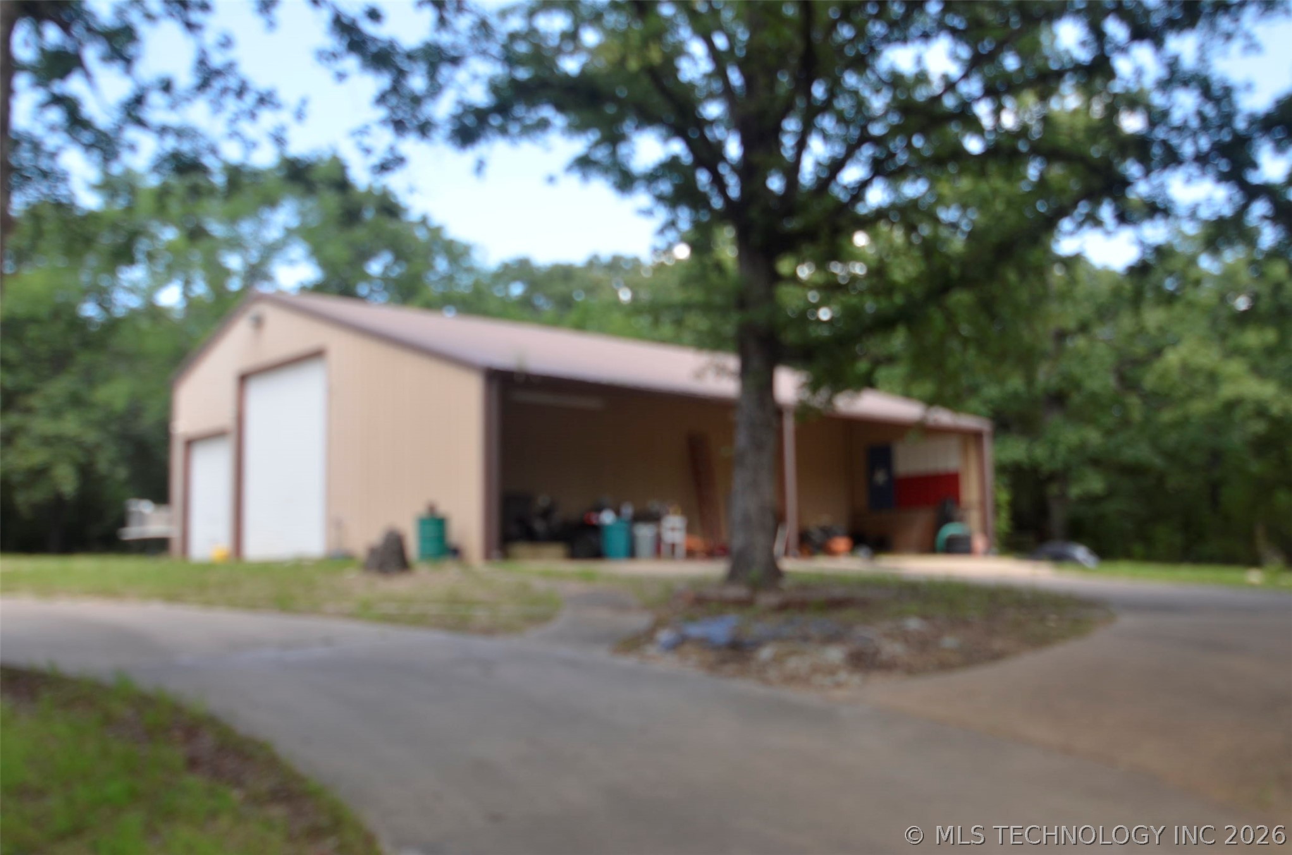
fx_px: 1289
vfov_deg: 36.7
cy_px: 428
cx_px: 646
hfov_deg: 53.2
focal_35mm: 36
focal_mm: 24
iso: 180
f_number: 4.5
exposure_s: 1/250
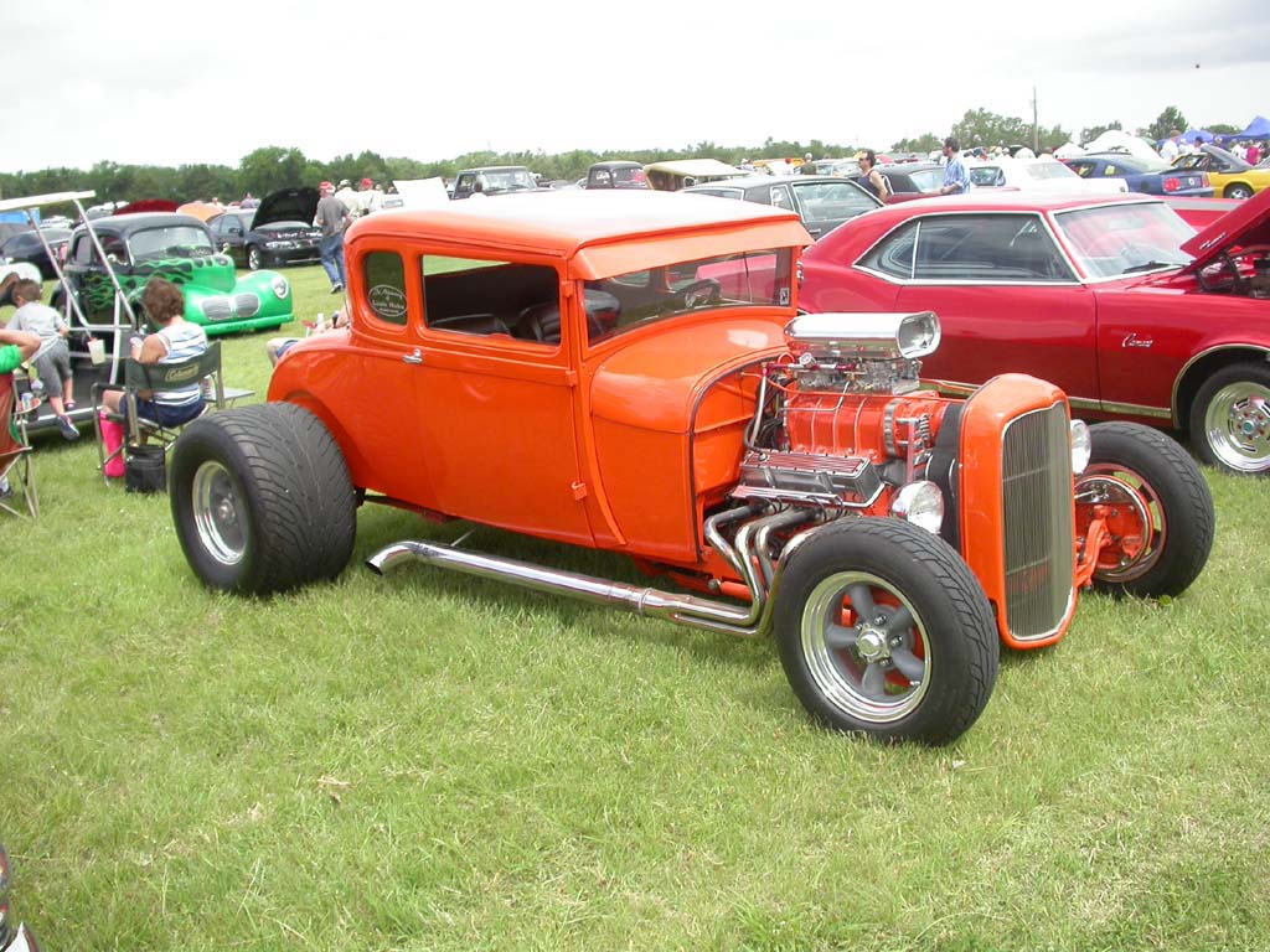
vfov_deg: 37.7
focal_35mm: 38
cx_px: 635
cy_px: 476
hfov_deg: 49.0
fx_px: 1394
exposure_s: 1/1000
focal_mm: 7.85
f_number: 2.6
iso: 100
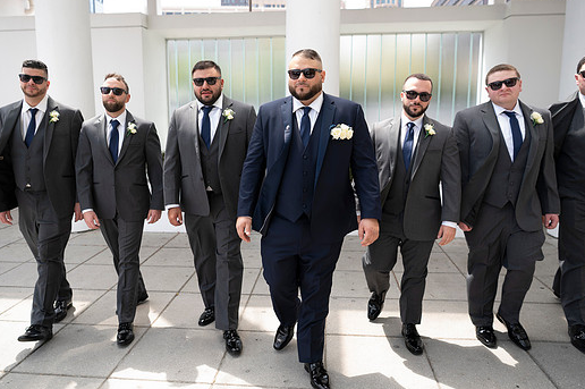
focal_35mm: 27
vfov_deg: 47.8
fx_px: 438
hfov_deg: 67.4
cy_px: 184
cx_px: 278
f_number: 2.8
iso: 50
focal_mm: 24
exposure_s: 1/250
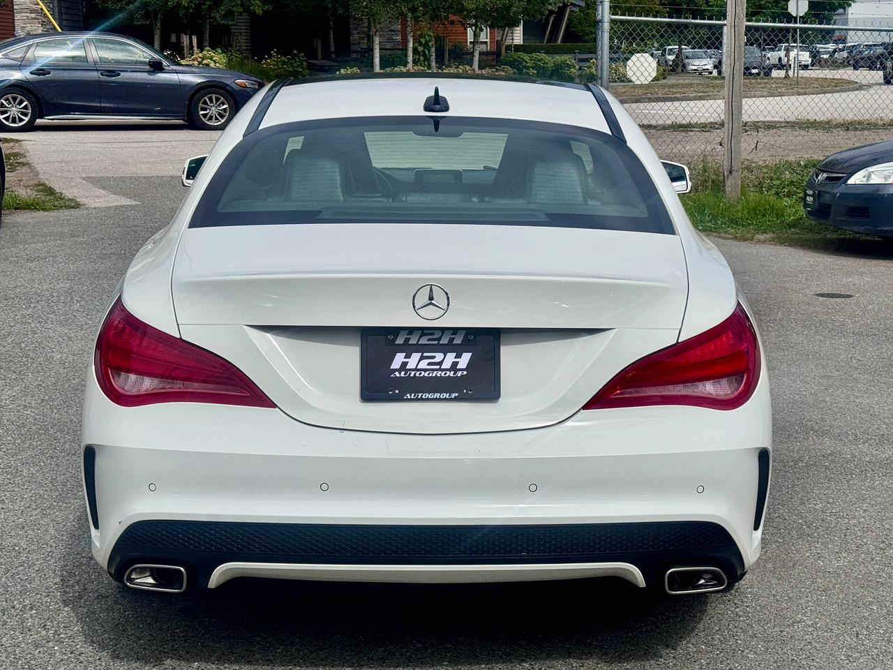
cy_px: 335
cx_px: 446
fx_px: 1238
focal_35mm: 48
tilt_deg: -9.4
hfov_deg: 39.7
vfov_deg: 30.3
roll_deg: +0.7
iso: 50
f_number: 1.78
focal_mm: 6.76
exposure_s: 1/20000
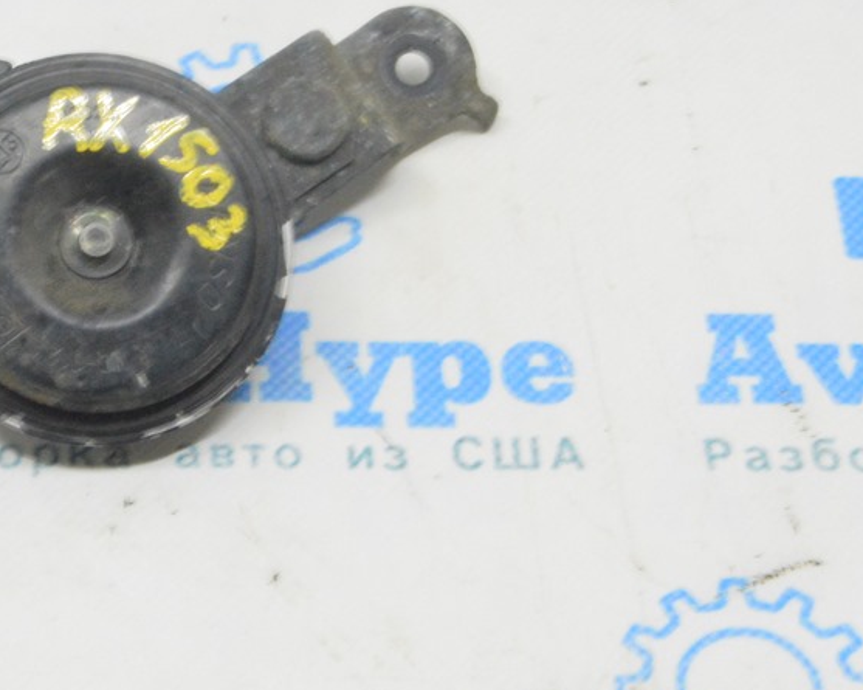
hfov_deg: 16.0
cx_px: 146
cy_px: 274
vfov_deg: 12.9
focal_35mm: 119
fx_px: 3038
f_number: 20
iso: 6400
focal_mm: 46
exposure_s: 1/15
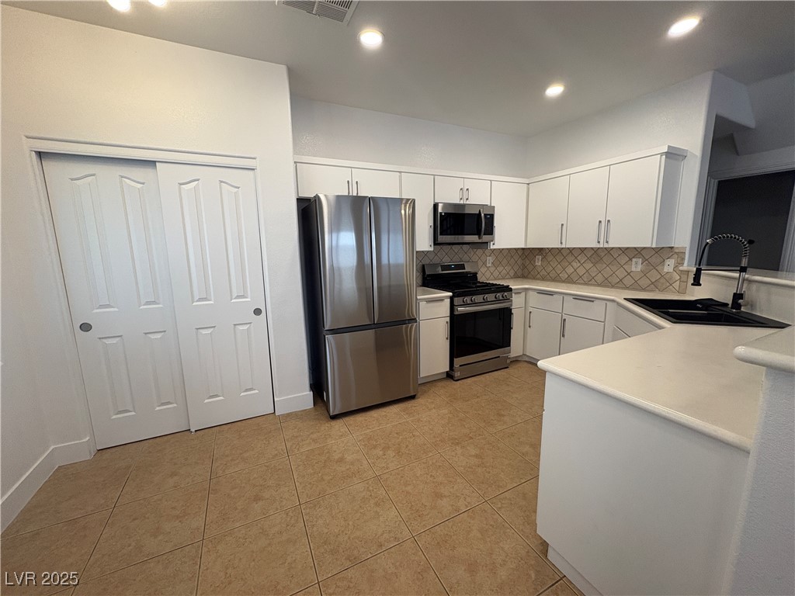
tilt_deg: -9.1
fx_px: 322
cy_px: 298
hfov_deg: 102.1
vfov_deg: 85.7
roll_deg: +1.2
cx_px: 398
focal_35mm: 14
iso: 200
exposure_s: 1/120
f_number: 2.2
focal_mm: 2.22
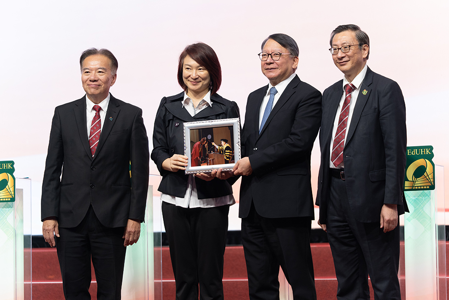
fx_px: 2058
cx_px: 224
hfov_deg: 12.5
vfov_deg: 8.3
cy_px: 150
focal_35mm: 165
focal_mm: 165
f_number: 2.8
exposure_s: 1/125
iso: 400
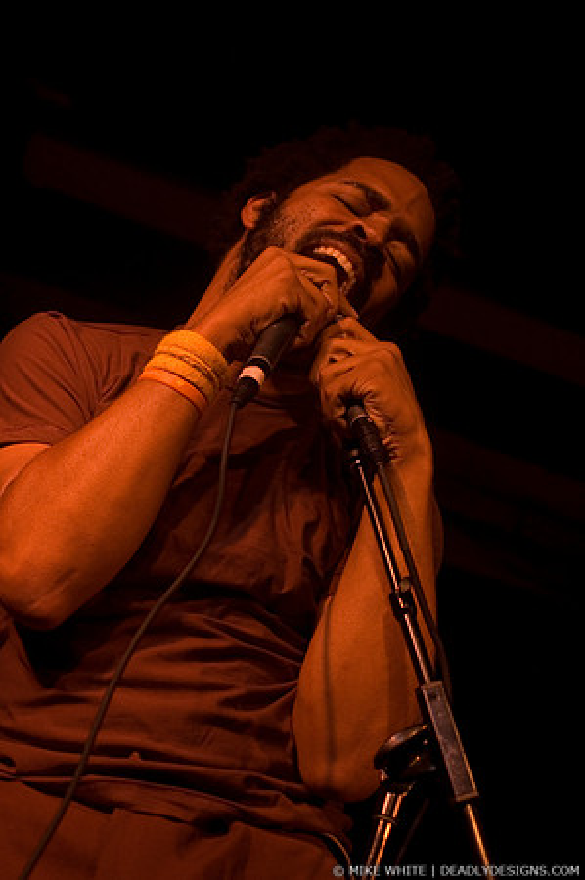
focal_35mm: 66
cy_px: 440
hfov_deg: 20.6
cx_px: 292
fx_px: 1612
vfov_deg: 30.5
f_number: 2.8
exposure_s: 1/100
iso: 800
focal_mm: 44
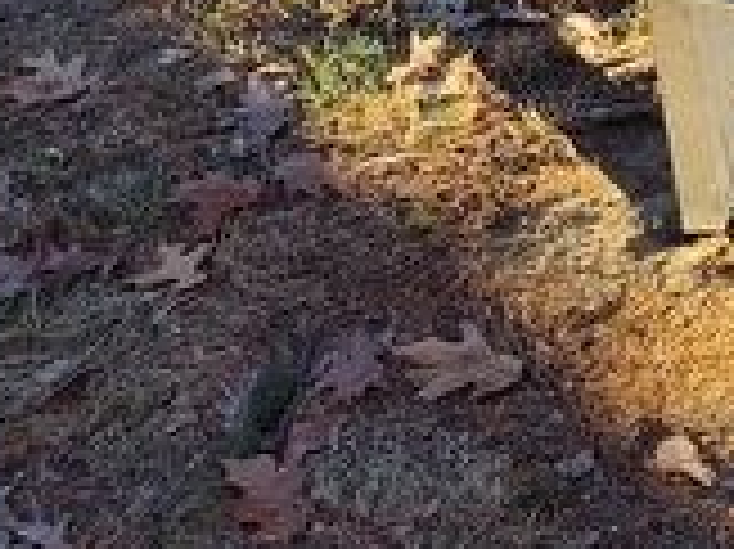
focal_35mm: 113
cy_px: -158
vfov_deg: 12.7
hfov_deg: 16.5
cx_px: 941
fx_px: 2394
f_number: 1.8
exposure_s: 1/393
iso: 100
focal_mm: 5.56
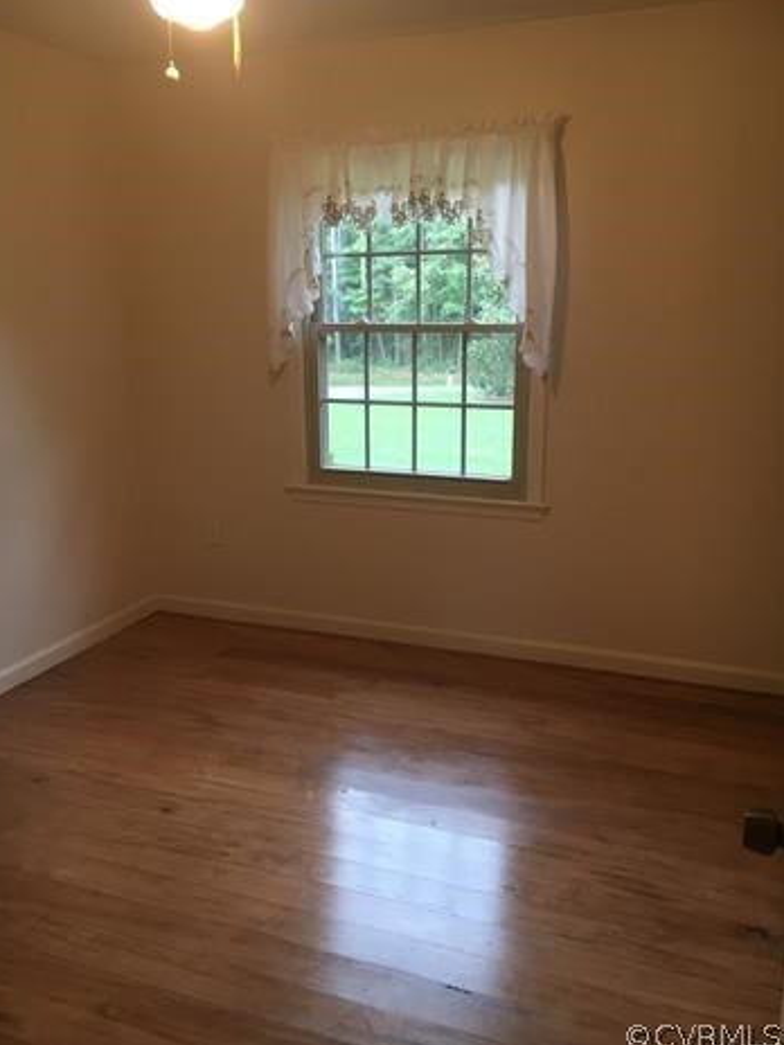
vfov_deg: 60.0
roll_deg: +0.7
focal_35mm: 30
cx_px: 383
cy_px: 520
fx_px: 906
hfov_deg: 46.8
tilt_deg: -13.0
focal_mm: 4.15
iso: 64
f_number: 2.2
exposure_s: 1/30
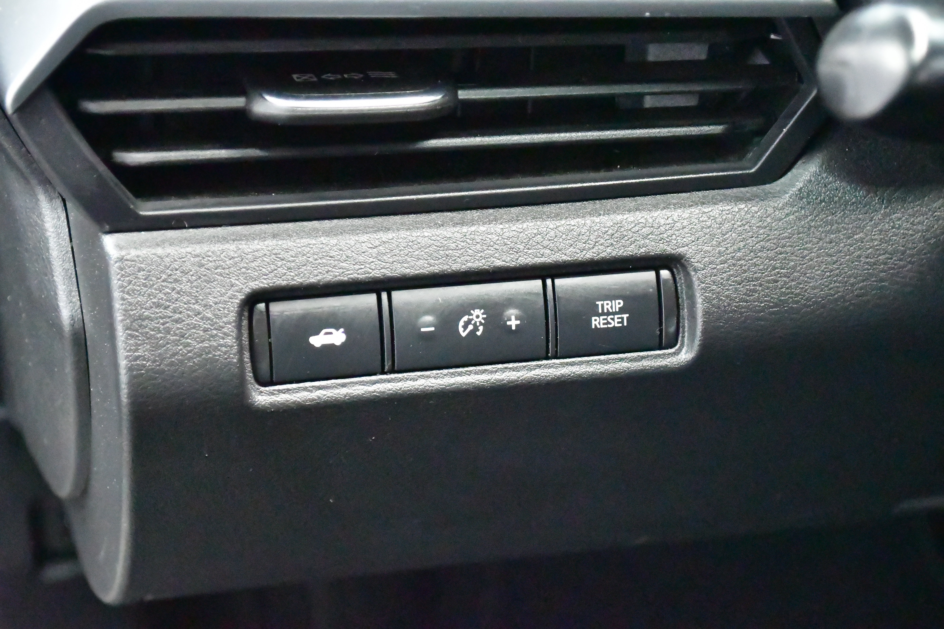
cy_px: 314
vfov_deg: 16.6
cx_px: 472
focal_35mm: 82
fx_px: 2163
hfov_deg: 24.6
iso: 36000
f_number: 5.6
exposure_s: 1/100
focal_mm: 55
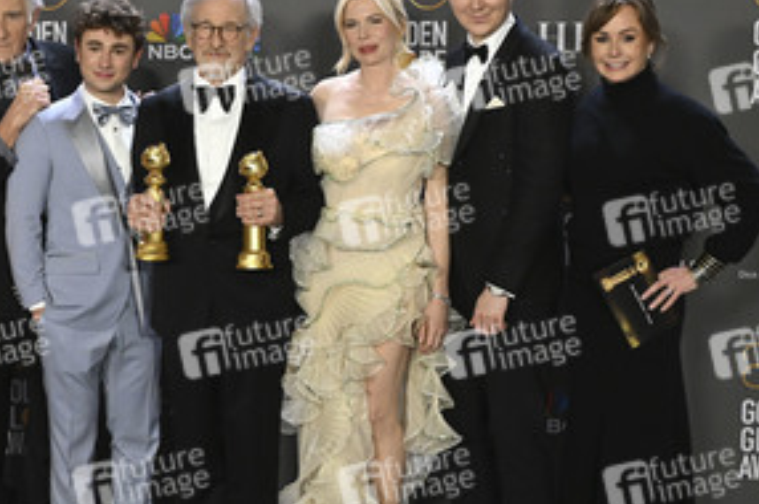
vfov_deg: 15.2
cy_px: 281
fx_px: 1895
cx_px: 176
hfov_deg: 22.4
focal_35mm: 90
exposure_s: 1/320
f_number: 7.1
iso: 6400
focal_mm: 57
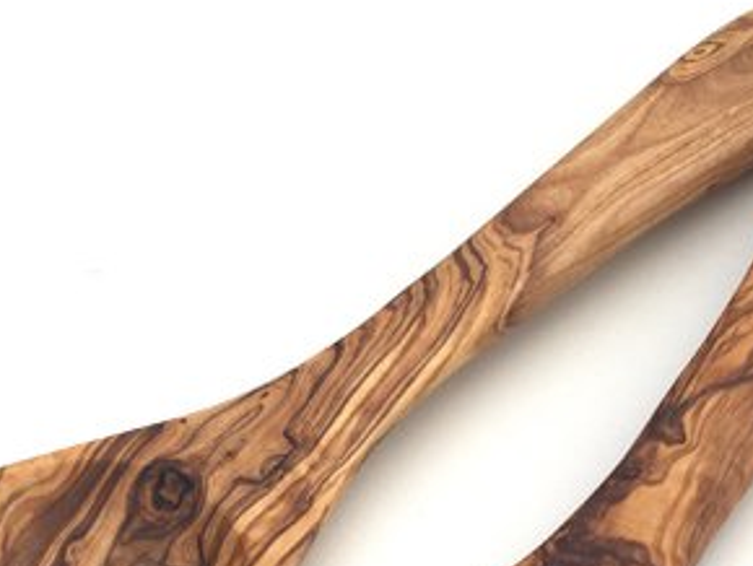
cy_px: 574
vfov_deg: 18.0
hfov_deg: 24.4
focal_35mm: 80
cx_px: 449
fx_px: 1742
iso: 32
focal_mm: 4.15
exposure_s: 1/942
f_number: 2.2
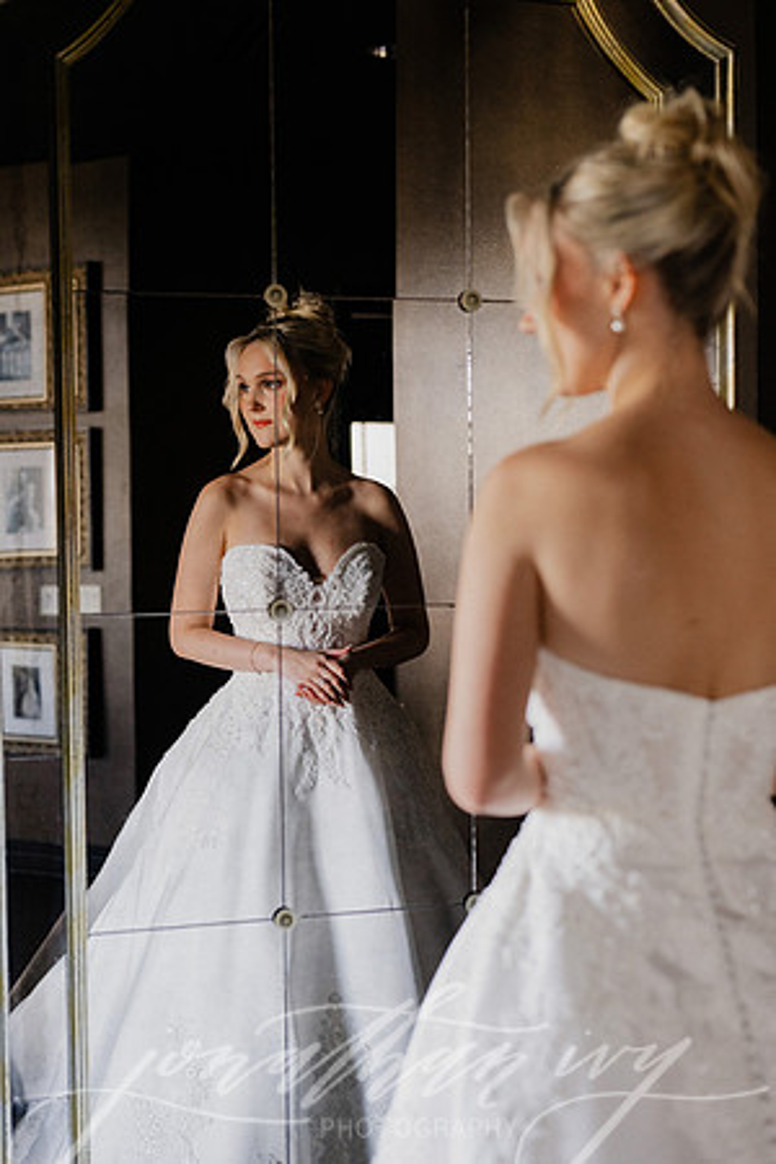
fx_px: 1617
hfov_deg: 27.0
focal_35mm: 50
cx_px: 388
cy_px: 582
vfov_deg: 39.6
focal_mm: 50
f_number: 2.8
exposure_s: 1/125
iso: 1600
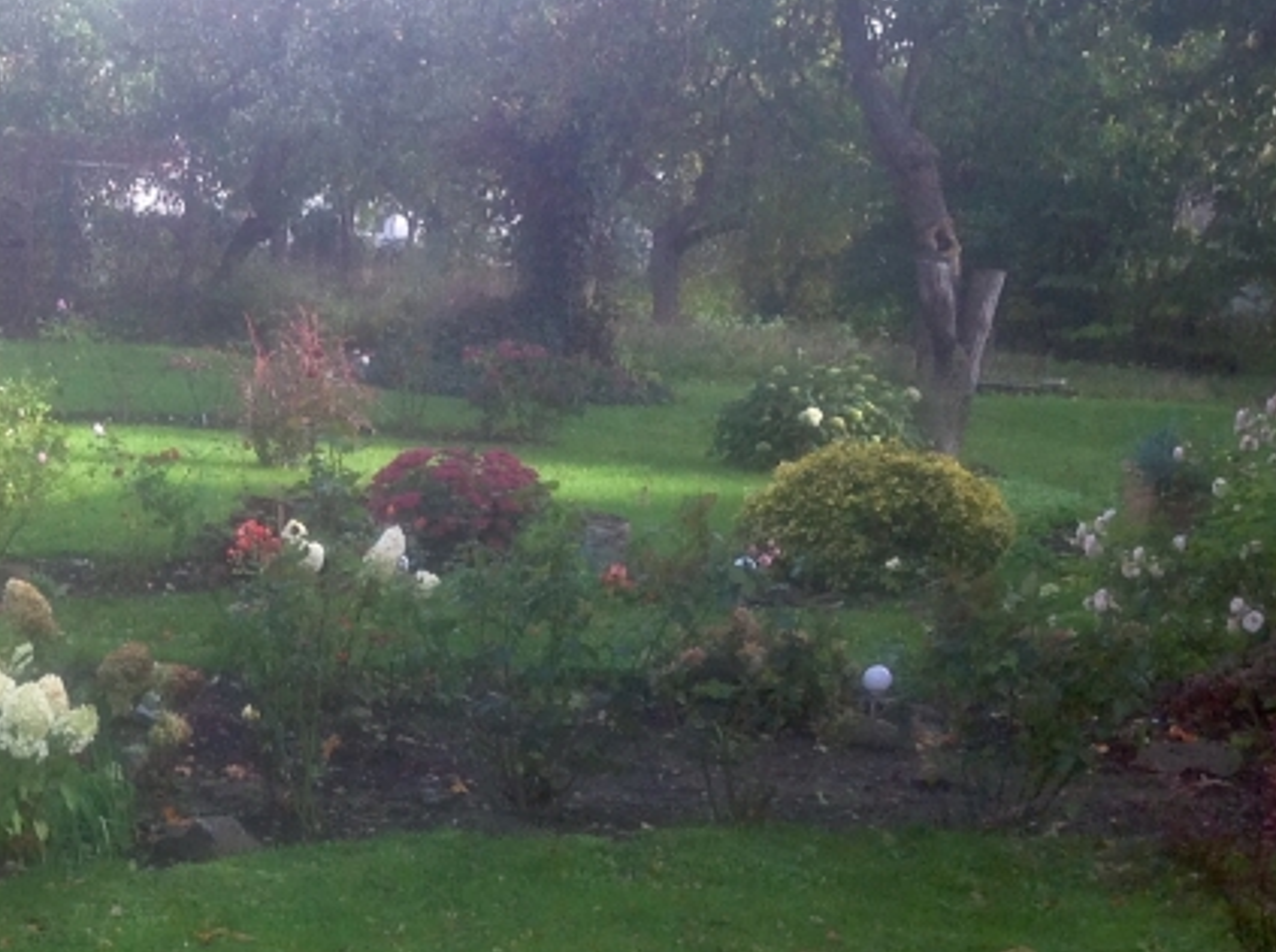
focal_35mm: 85
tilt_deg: -16.0
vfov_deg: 16.9
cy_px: 999
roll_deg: -3.7
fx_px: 3128
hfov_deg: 22.1
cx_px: -39
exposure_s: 1/234
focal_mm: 4.28
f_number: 2.4
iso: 50
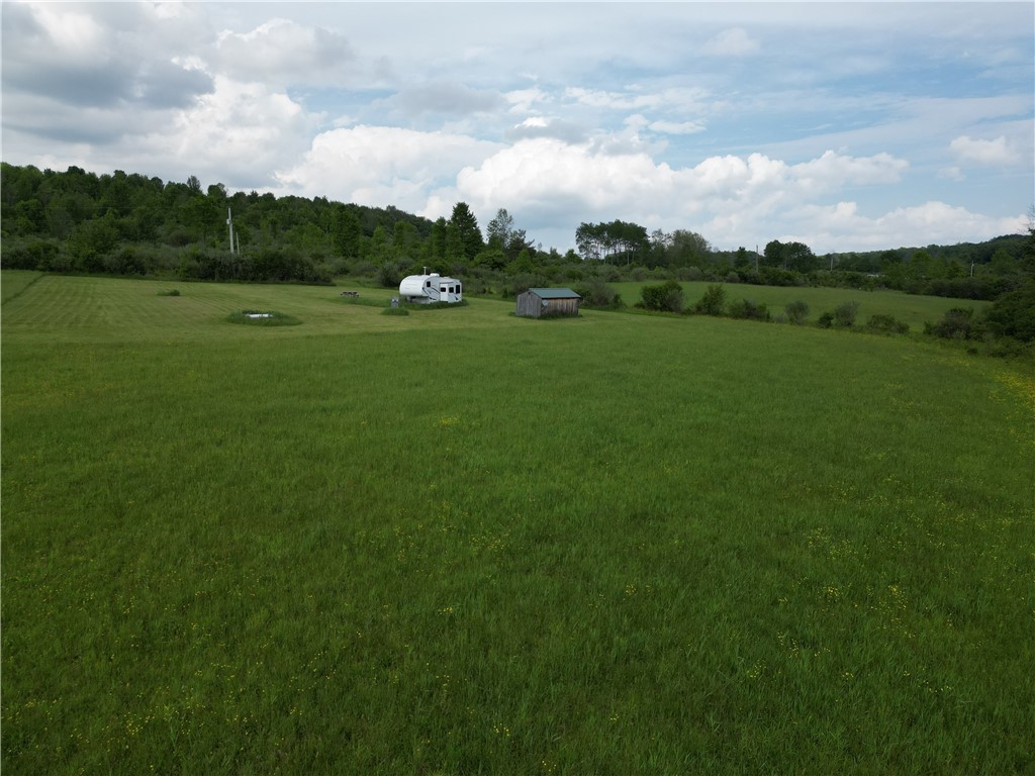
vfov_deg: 56.8
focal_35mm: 24
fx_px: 718
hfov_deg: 71.6
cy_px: 388
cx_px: 518
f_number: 1.7
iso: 110
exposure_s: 1/3200
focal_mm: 6.72
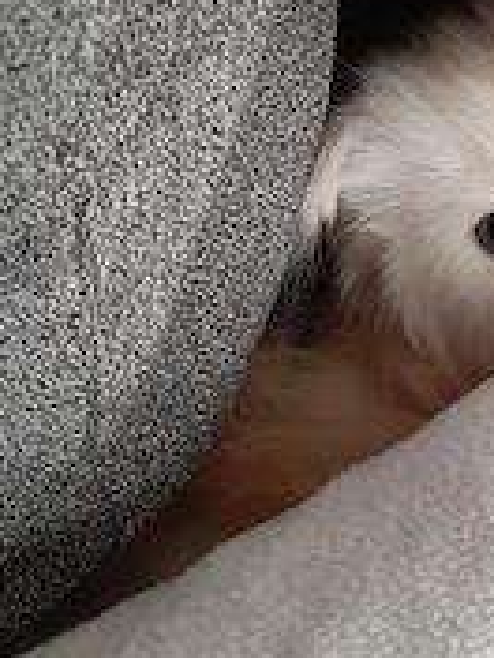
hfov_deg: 23.3
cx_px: 543
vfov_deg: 32.4
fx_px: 1123
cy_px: 213
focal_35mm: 59
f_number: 1.7
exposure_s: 1/33
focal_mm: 3.93
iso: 160
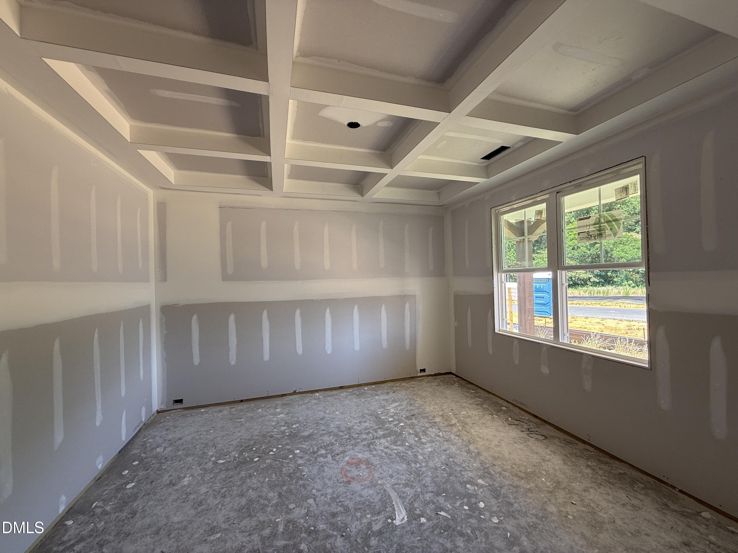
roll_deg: +0.9
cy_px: 276
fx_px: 298
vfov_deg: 85.7
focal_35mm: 14
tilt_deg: +1.6
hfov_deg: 102.1
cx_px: 369
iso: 64
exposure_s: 1/114
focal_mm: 2.22
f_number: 2.2
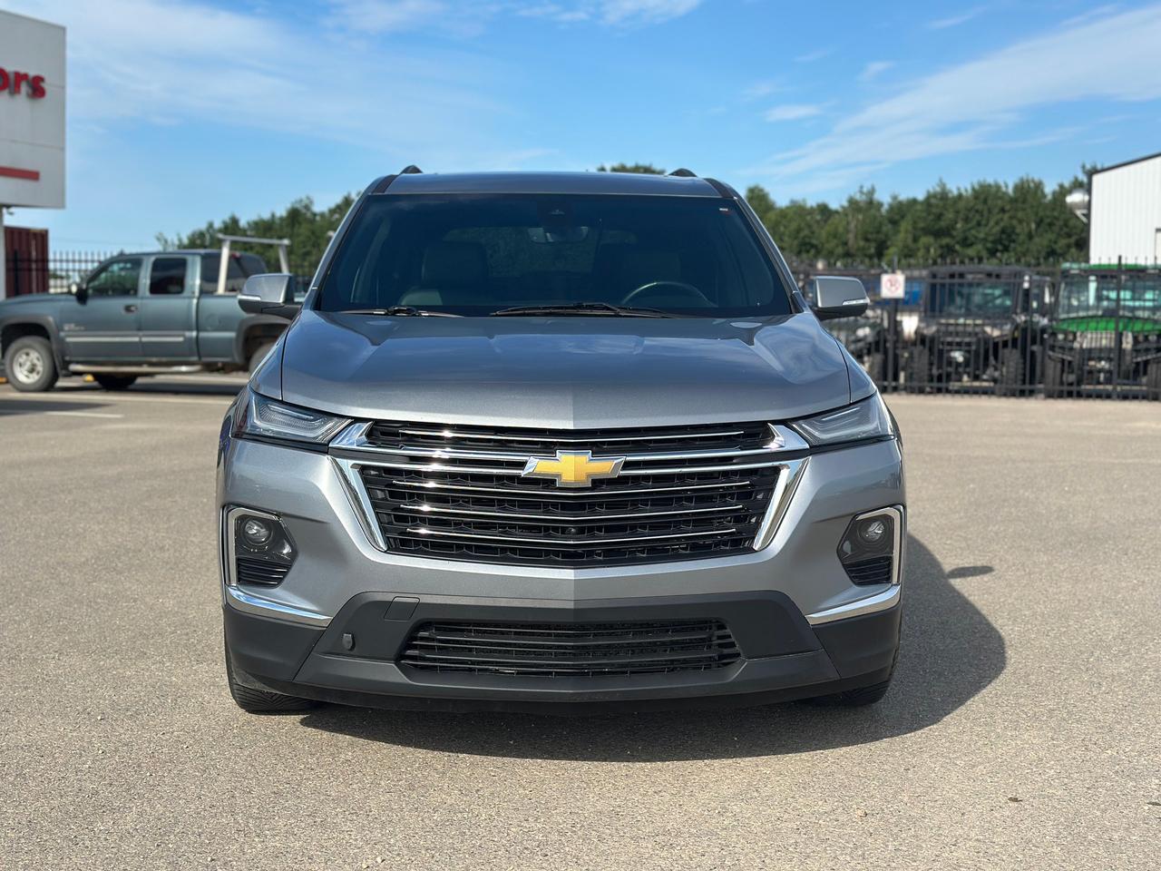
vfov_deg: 30.3
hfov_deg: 39.7
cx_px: 580
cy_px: 436
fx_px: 1610
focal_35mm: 48
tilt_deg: -4.3
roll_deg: -0.9
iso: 80
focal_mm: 6.86
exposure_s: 1/4184
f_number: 1.78
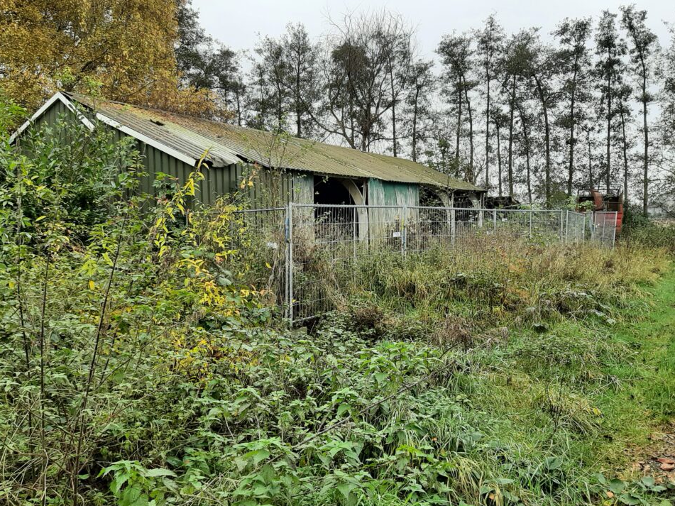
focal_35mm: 28
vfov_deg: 49.7
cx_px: 349
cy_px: 238
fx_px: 546
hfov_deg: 63.4
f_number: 1.7
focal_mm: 3.93
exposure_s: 1/241
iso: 40
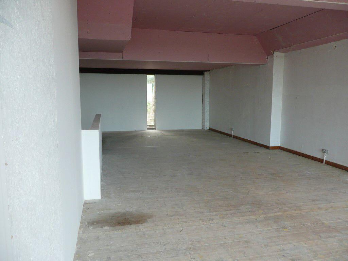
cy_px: 130
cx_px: 174
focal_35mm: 28
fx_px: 281
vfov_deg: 49.7
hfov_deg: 63.4
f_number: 3.3
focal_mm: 4.6
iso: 100
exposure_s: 1/30
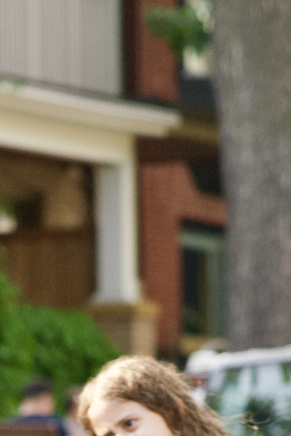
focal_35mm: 399
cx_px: 2
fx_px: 4835
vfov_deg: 5.1
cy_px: 674
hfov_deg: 3.4
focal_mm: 105
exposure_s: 1/250
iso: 500
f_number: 4
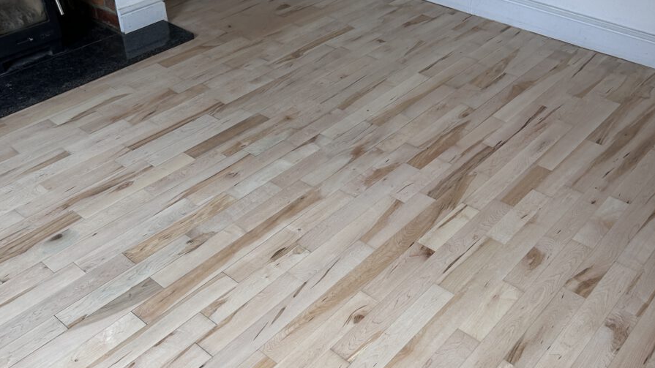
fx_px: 660
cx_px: 327
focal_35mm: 38
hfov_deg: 52.8
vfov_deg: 31.1
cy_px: 204
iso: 40
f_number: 1.5
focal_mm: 5.7
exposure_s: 1/200
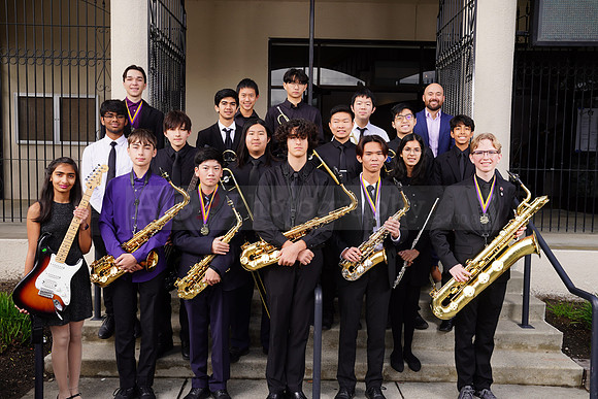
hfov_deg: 57.2
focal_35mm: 33
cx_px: 299
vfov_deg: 40.0
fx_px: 548
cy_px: 200
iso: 100
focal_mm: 33
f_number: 6.3
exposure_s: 1/200
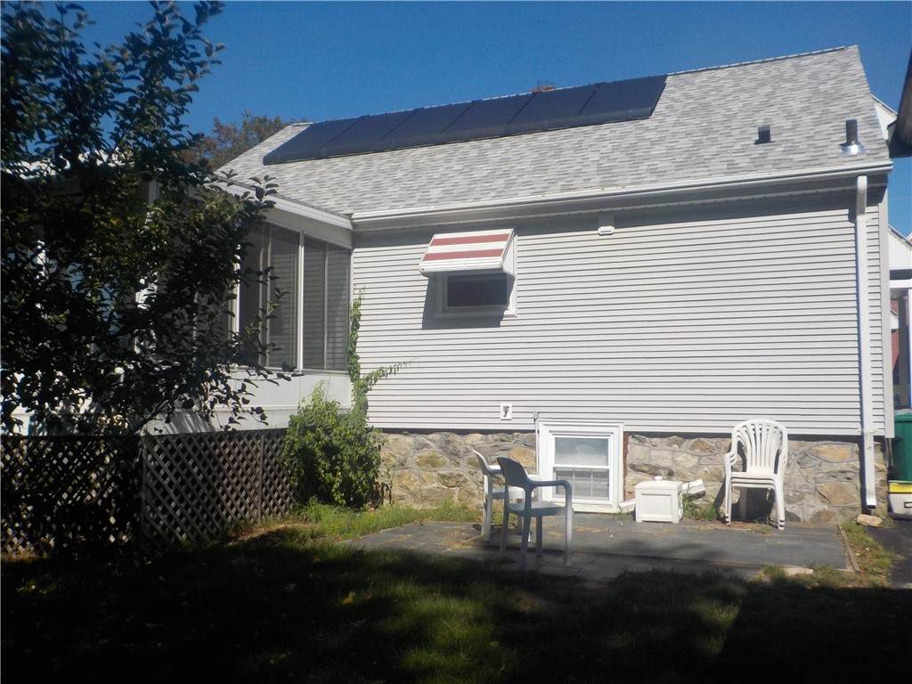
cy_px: 342
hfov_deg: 60.0
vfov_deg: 46.8
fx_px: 790
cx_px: 456
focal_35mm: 30
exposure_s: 1/2000
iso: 125
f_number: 3.3
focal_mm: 4.1
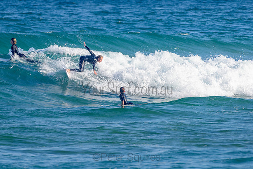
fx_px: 4443
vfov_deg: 2.2
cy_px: 65
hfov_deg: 3.3
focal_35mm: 632
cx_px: 93
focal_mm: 500
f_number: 5.6
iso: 125
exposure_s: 1/2000
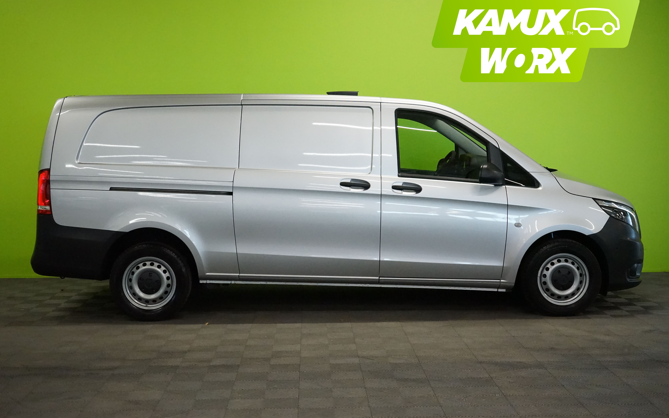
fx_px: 875
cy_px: 196
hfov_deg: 41.8
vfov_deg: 26.9
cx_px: 334
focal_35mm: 48
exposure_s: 1/640
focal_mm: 47
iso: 8000
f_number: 6.3
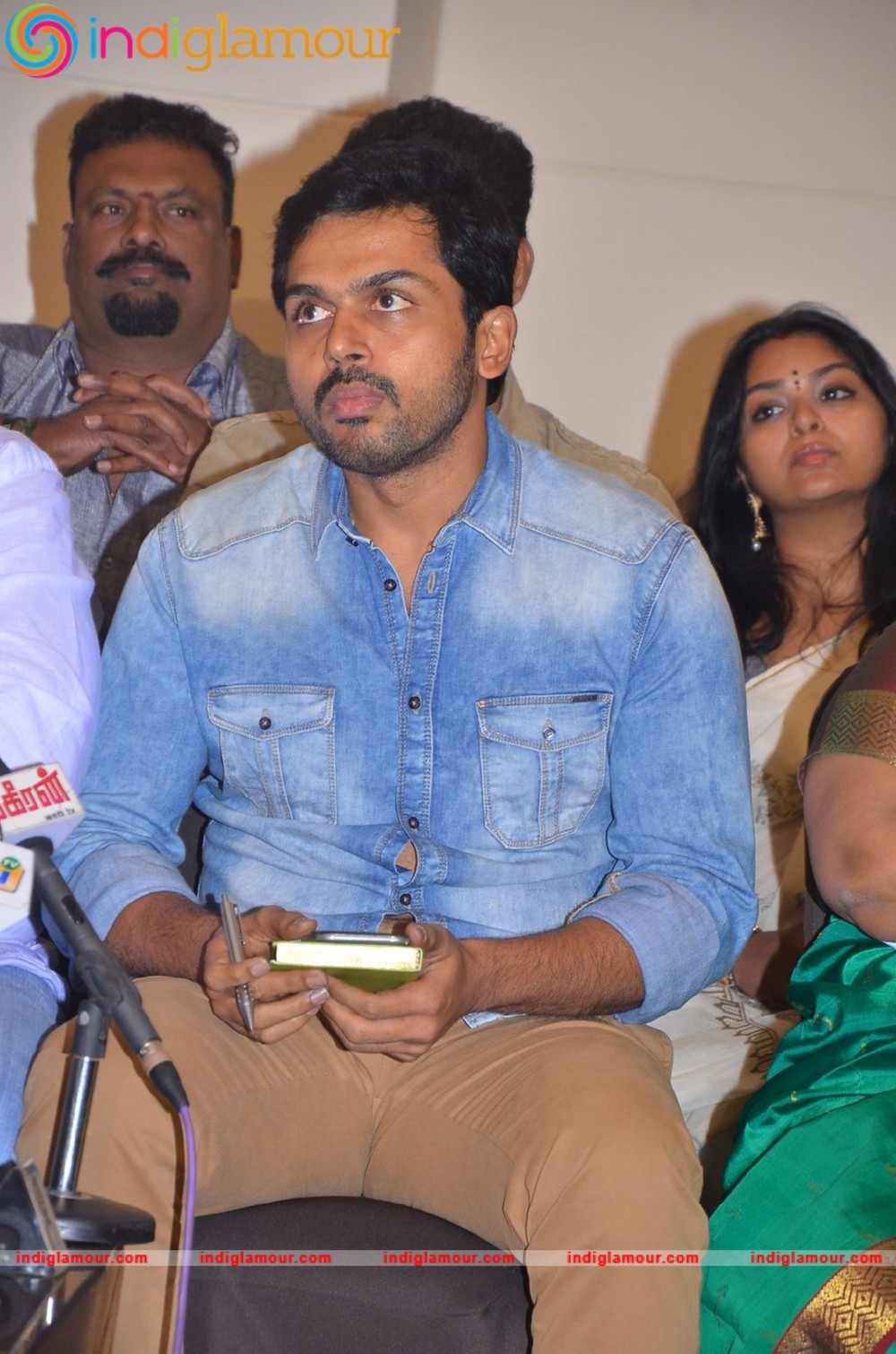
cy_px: 677
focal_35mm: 158
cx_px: 448
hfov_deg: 8.7
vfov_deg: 13.1
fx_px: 5907
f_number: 6.3
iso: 1100
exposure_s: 1/125
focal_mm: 105
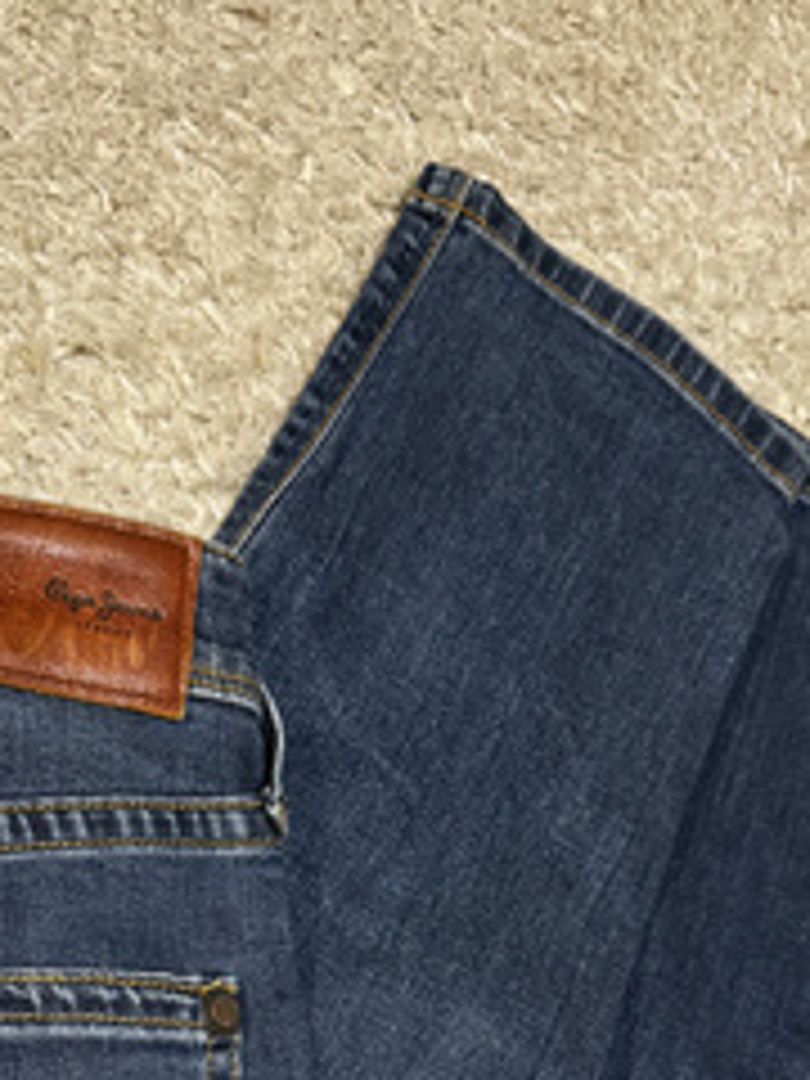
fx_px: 1560
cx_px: 187
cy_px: 1066
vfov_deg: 34.9
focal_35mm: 50
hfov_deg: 28.6
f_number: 1.78
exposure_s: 1/33
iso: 800
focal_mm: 6.76
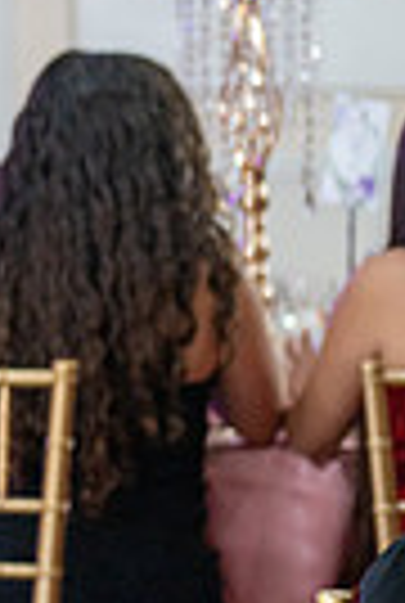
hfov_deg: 4.4
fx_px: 5070
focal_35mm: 302
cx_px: -878
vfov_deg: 6.8
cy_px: 83
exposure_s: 1/100
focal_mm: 70
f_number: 2.8
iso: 400
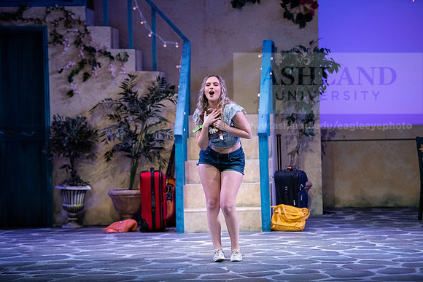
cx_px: 212
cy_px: 141
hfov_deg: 13.7
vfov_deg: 9.2
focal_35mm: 150
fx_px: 1763
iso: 2500
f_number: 3.2
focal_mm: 150
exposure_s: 1/320
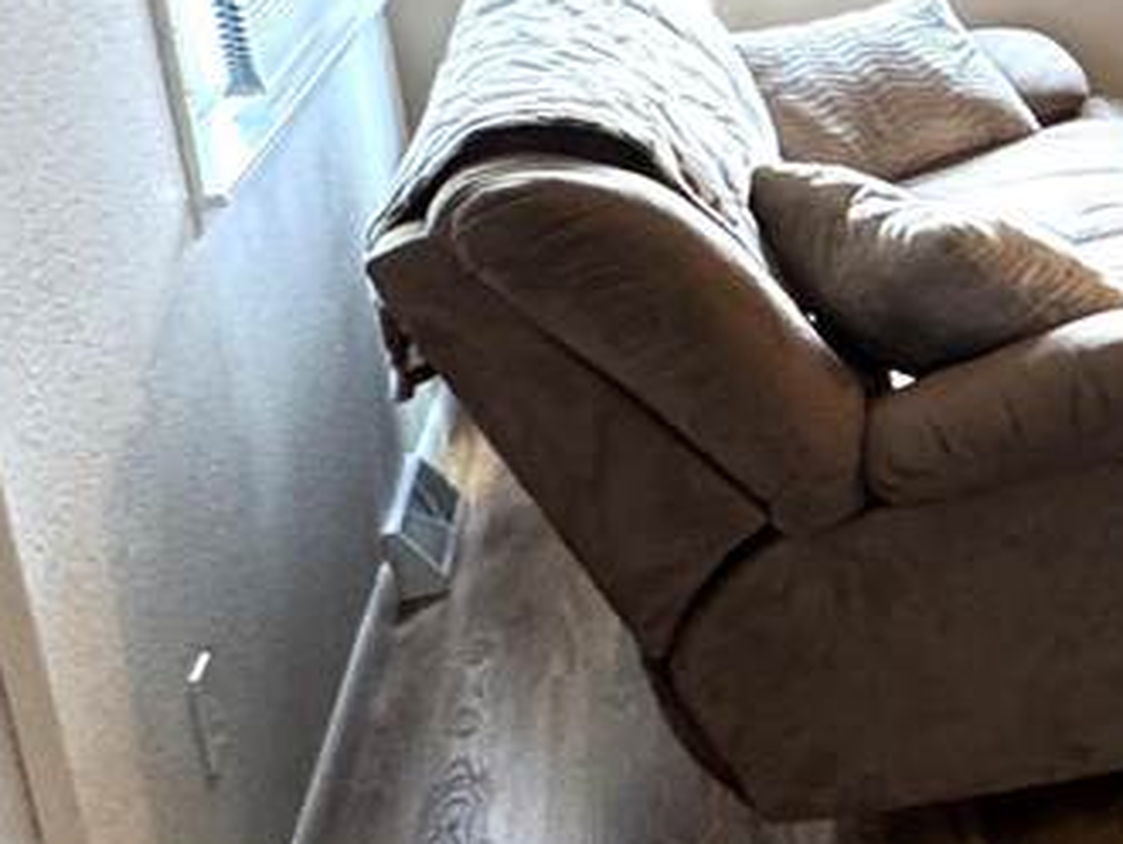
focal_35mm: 62
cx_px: 2089
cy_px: 17
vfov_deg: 22.8
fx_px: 2013
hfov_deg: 20.4
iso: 400
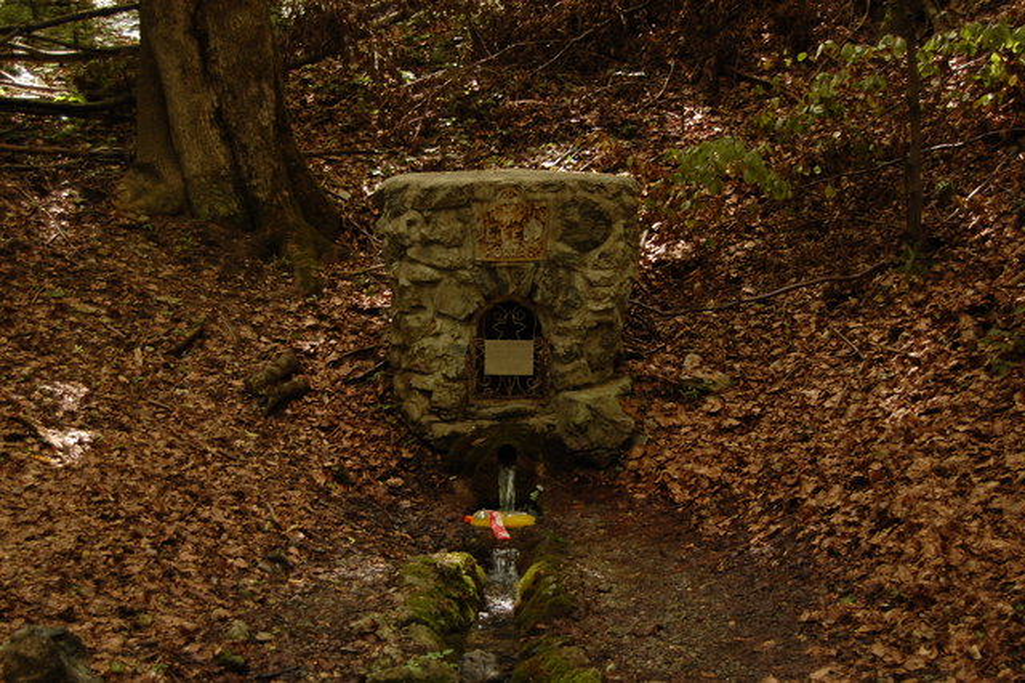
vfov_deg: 23.8
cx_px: 512
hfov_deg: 35.1
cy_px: 342
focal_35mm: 57
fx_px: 1622
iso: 400
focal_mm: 38
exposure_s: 1/40
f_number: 4.8
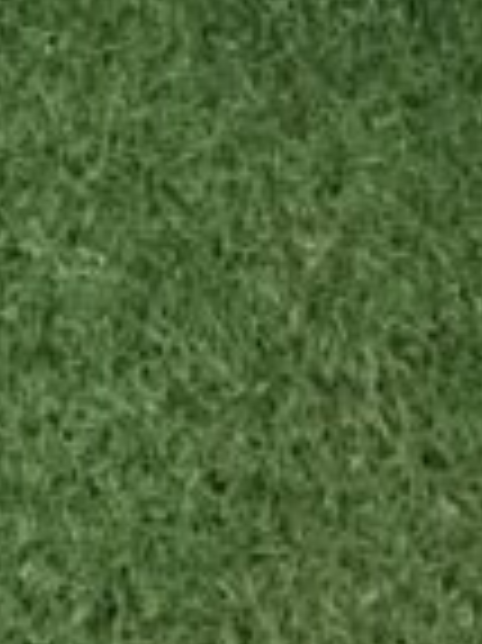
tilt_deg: -46.9
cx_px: -338
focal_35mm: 208
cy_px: -1018
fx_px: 3867
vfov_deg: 8.5
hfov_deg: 7.0
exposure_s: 1/8
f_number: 2.2
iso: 100
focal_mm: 4.15
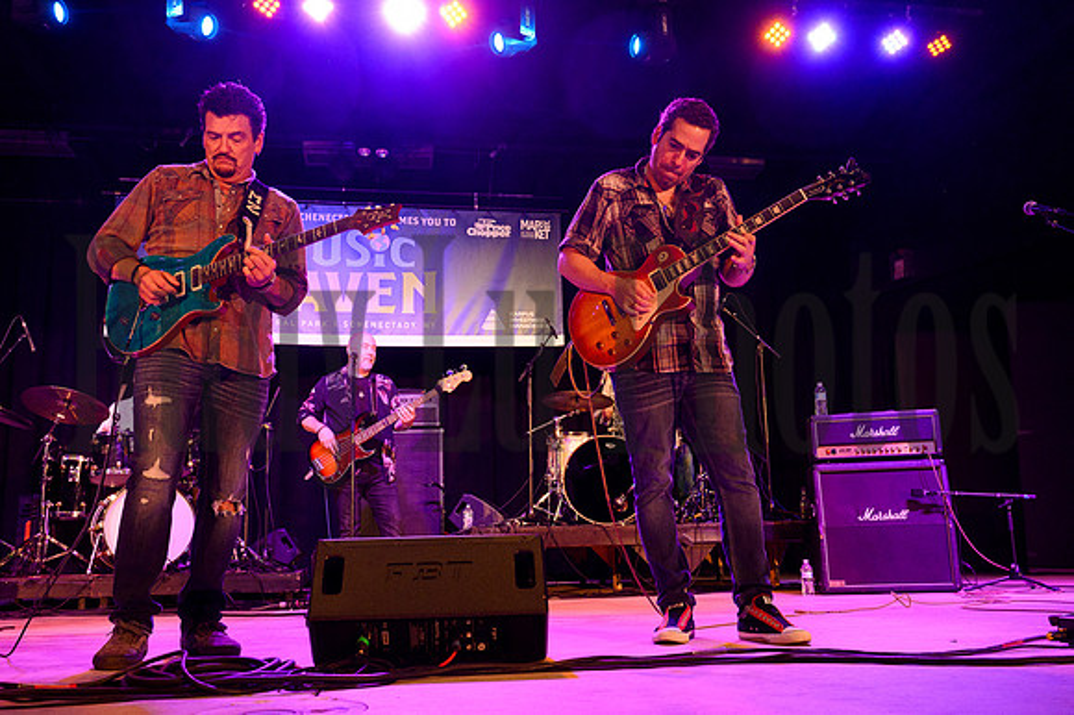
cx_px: 537
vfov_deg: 39.4
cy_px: 358
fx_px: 999
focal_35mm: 34
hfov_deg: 56.5
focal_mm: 33.5
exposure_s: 1/125
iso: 5000
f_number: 5.6
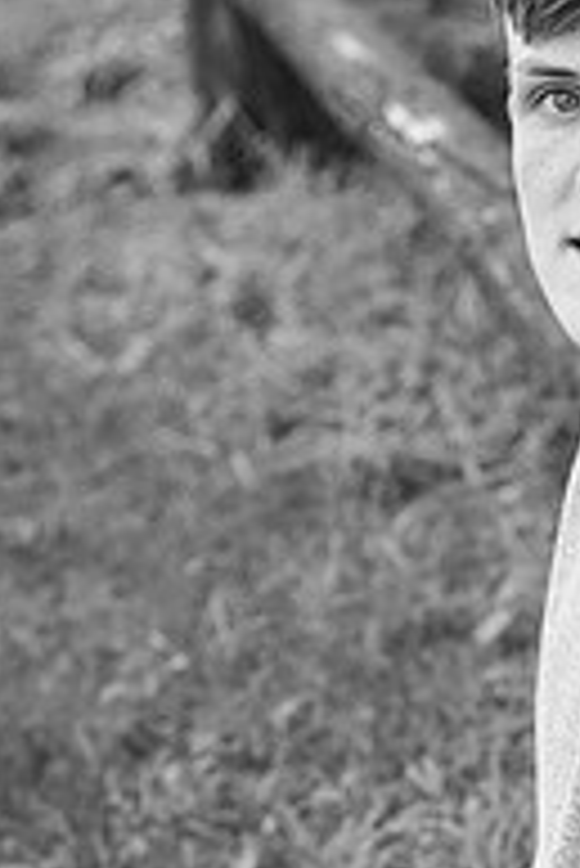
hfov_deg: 5.9
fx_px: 5620
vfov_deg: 8.8
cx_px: 611
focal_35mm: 233
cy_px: 634
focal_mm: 100
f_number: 5.6
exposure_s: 1/200
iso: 400
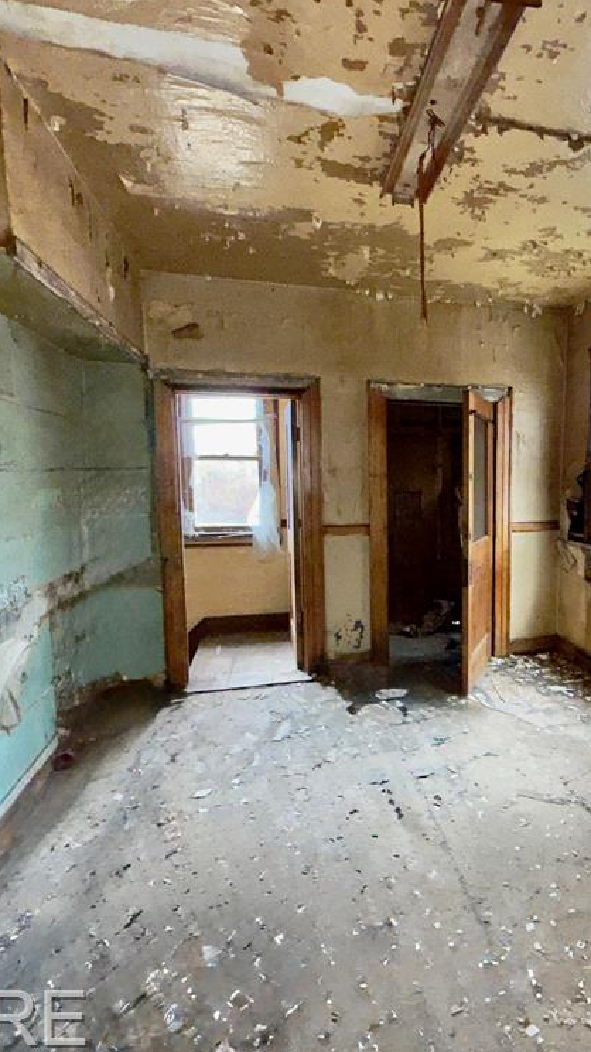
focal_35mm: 21
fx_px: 586
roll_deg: -0.8
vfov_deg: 83.9
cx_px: 469
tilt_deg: -5.8
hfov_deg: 50.4
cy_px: 530
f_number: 2.2
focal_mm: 2.22
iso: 200
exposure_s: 1/60
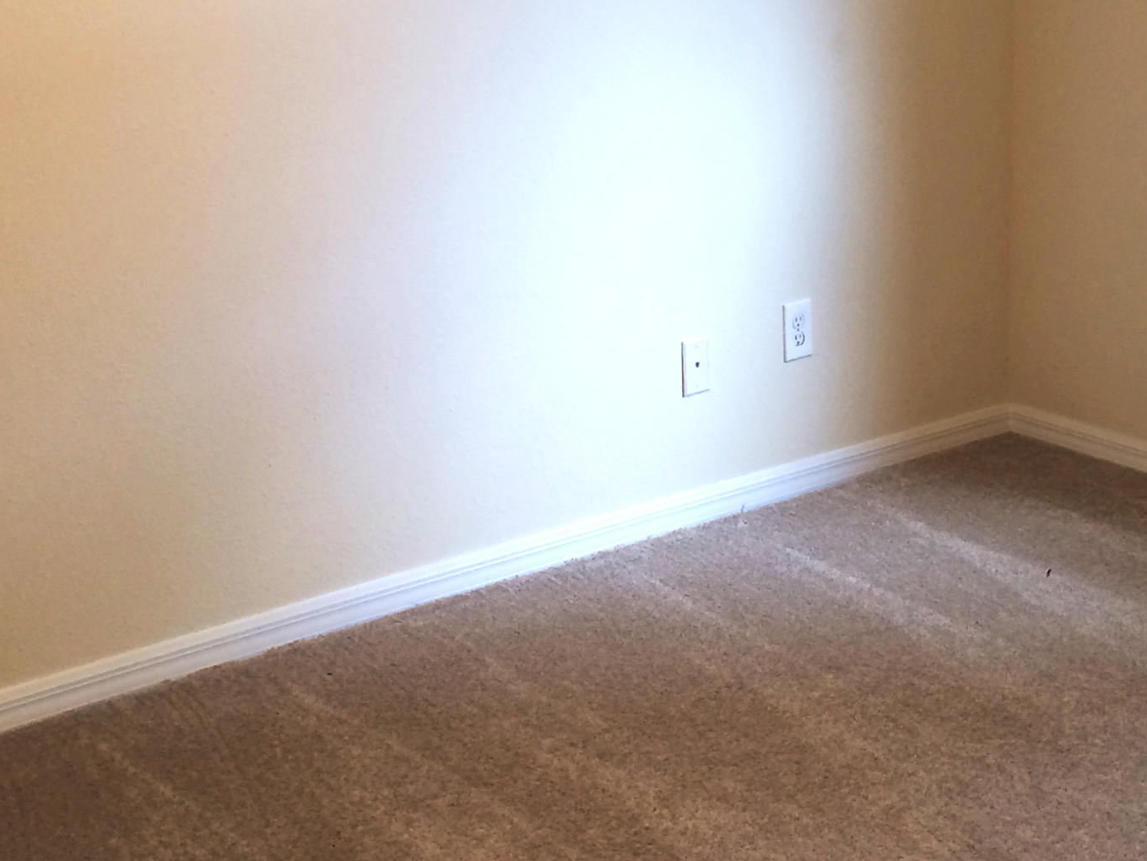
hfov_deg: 30.1
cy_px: 129
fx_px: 2121
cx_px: 711
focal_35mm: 64
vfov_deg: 22.5
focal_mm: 4.15
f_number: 2.2
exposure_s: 1/120
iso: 50
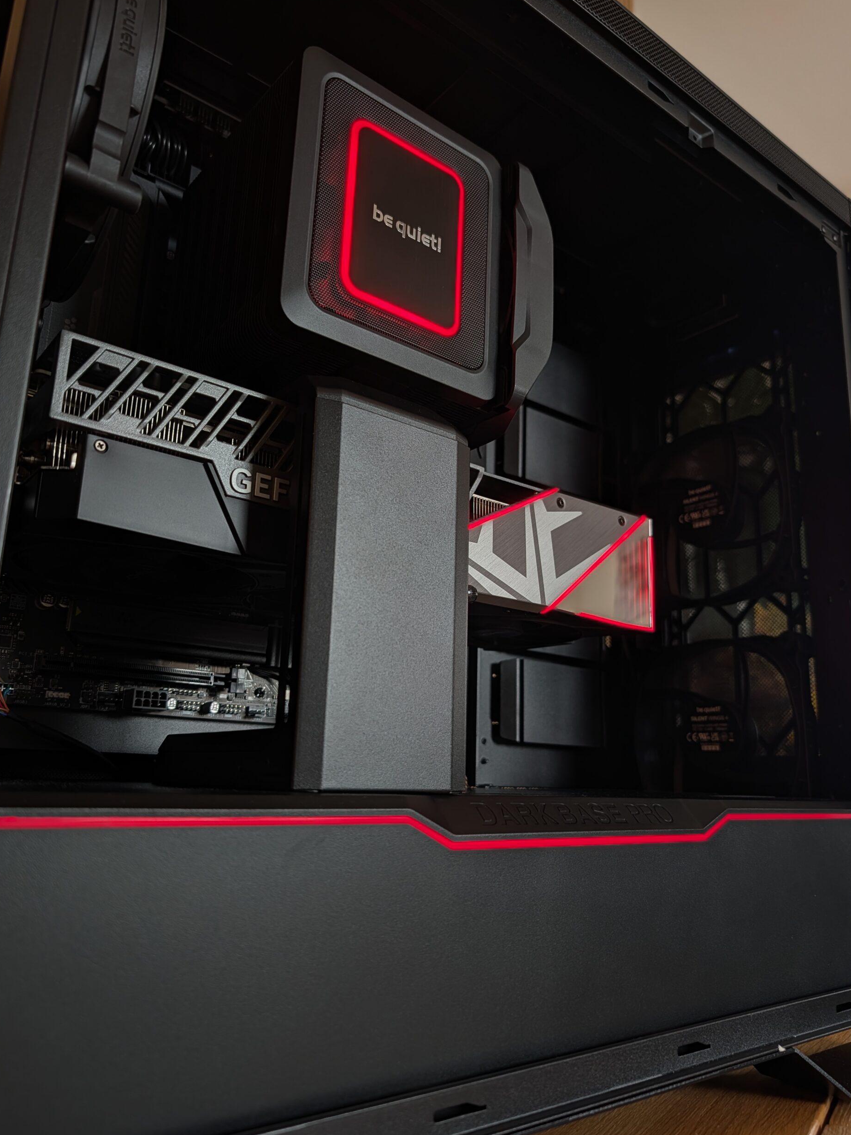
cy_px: 562
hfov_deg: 54.9
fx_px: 819
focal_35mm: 25
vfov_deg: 69.4
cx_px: 423
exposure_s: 1/37.4
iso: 21
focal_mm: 6.9
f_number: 1.68
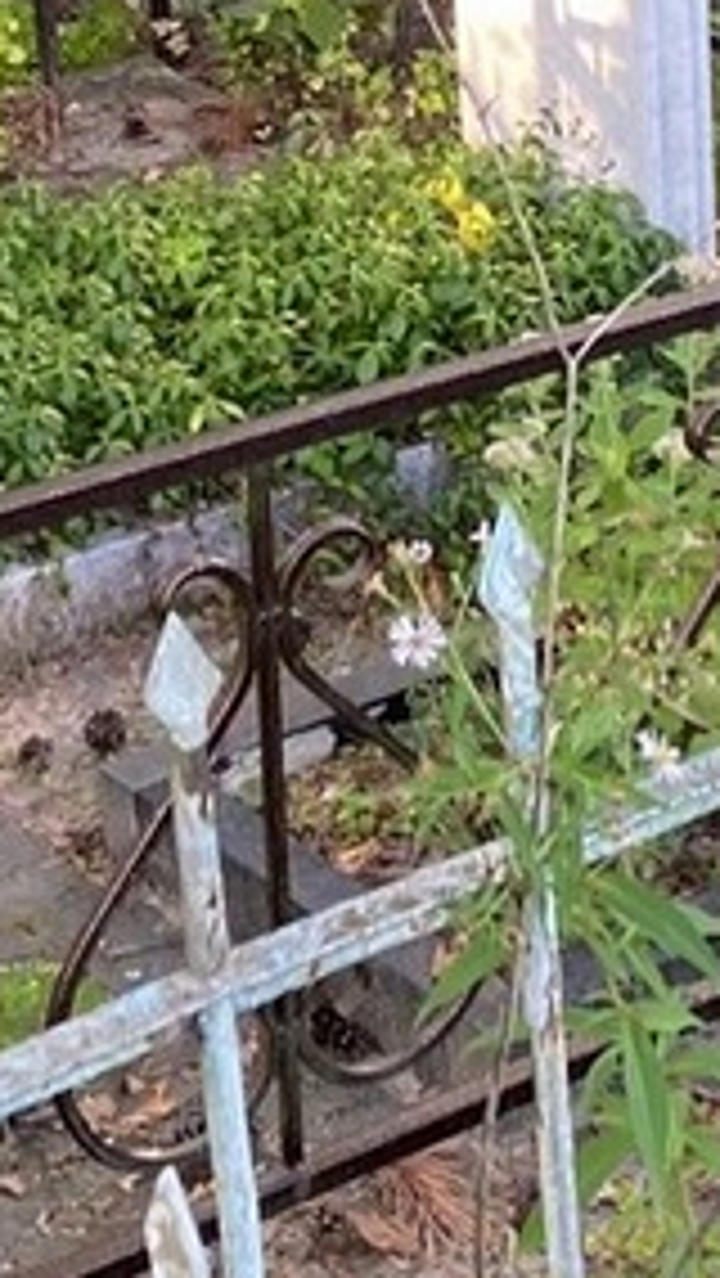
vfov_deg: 19.9
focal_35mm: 102
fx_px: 3458
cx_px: 490
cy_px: -158
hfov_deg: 11.9
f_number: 1.8
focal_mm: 4.25
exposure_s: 1/120
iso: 125
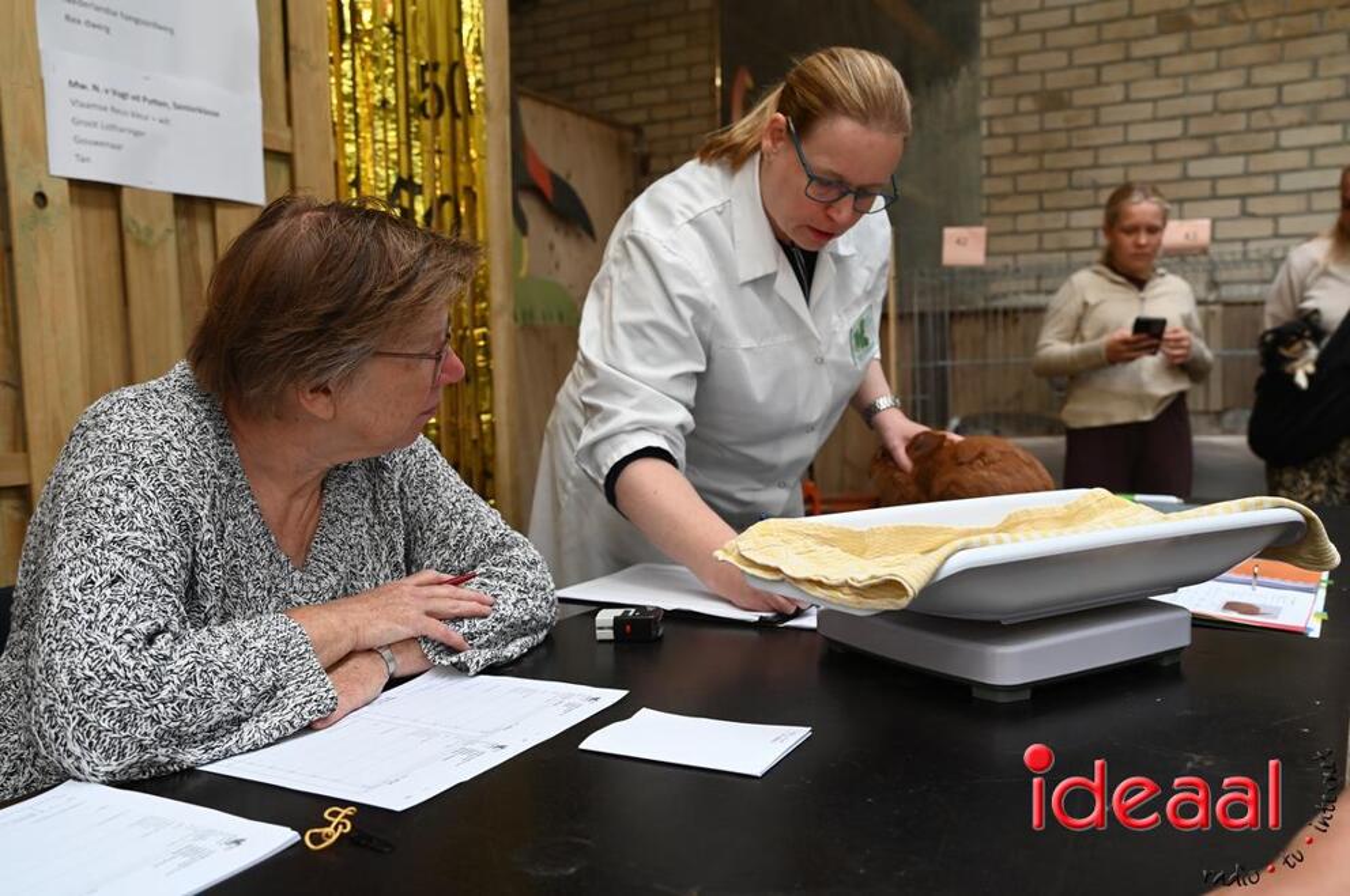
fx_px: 1199
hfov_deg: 58.8
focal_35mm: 32
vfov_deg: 41.0
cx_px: 675
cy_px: 448
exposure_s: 1/100
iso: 1250
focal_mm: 32
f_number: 5
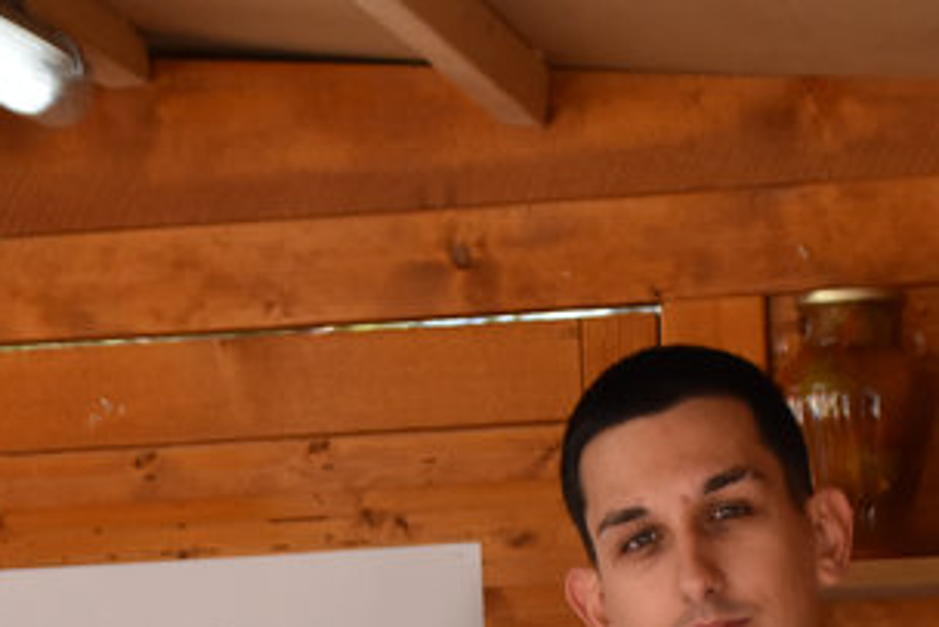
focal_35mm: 195
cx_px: 610
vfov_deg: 7.0
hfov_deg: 10.5
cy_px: 877
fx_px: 5088
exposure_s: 1/1000
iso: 1400
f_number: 4.8
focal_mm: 44
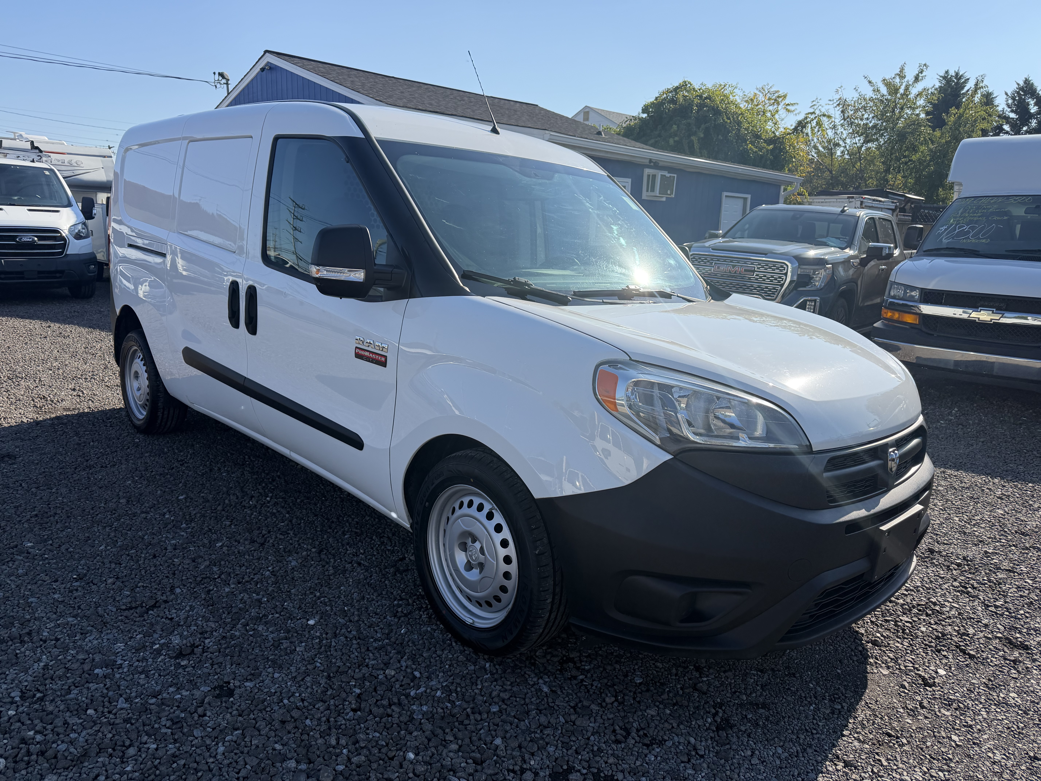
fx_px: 722
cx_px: 520
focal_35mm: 24
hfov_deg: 71.6
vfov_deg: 56.8
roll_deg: -0.9
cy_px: 390
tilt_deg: -11.8
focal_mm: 6.76
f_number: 1.78
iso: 100
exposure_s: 1/4405
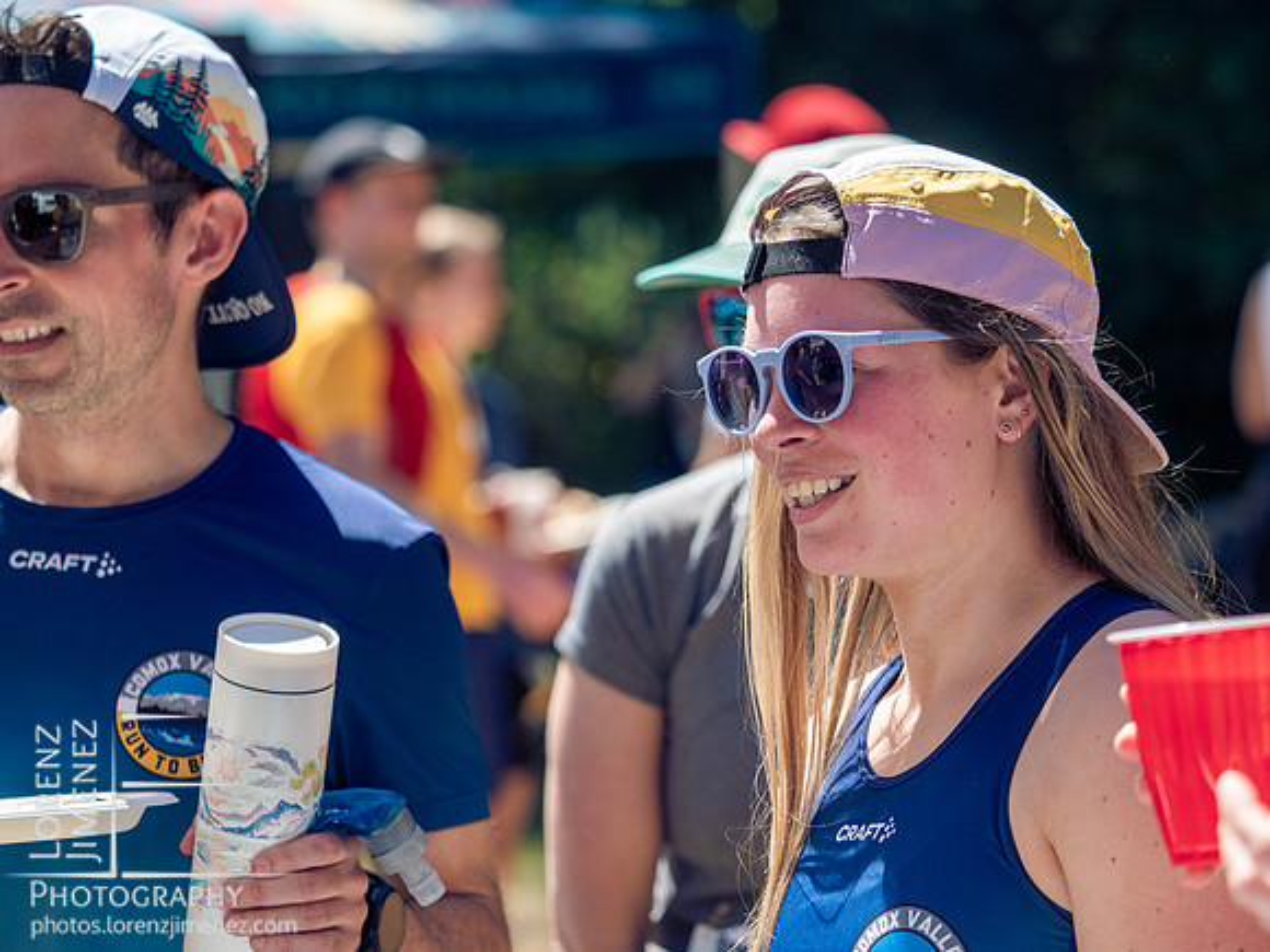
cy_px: 476
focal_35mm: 158
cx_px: 635
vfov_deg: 9.4
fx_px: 5797
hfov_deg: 12.5
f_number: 2.8
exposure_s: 1/3200
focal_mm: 79
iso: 640
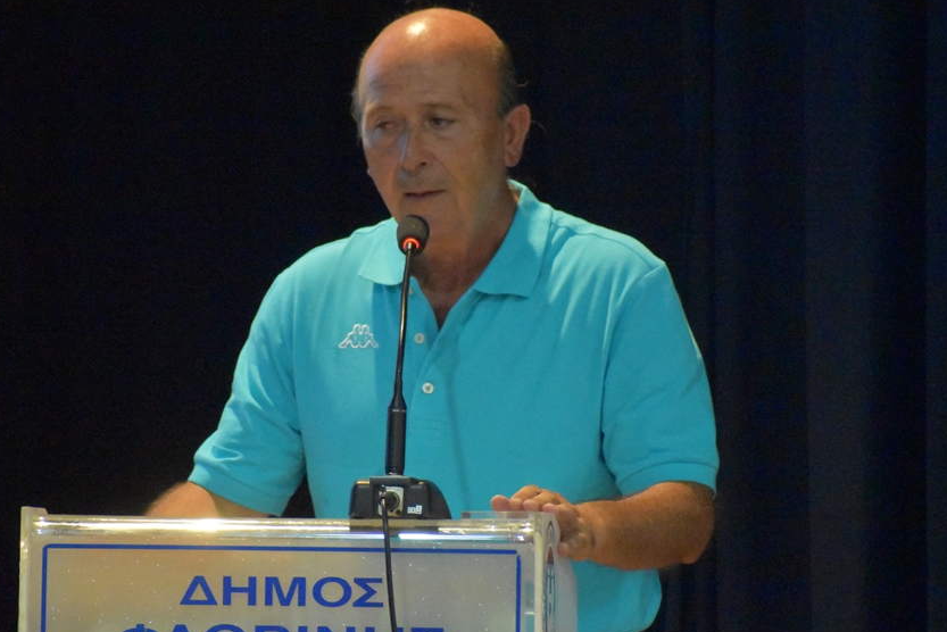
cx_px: 369
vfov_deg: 2.5
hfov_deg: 3.7
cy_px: 363
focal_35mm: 553
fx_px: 14551
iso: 12800
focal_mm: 300
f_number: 6.3
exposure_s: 1/160
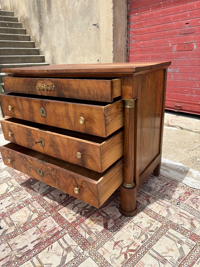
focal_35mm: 26
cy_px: 134
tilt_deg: -19.7
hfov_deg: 53.1
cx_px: 100
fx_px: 200
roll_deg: +0.9
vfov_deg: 67.3
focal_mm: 5.96
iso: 50
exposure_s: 1/2208
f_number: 1.6
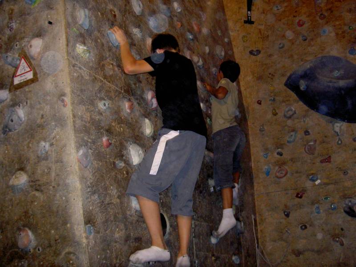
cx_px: 178
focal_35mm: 39
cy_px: 134
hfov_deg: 47.9
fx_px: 401
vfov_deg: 36.8
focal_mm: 8
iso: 100
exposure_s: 1/60
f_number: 2.8
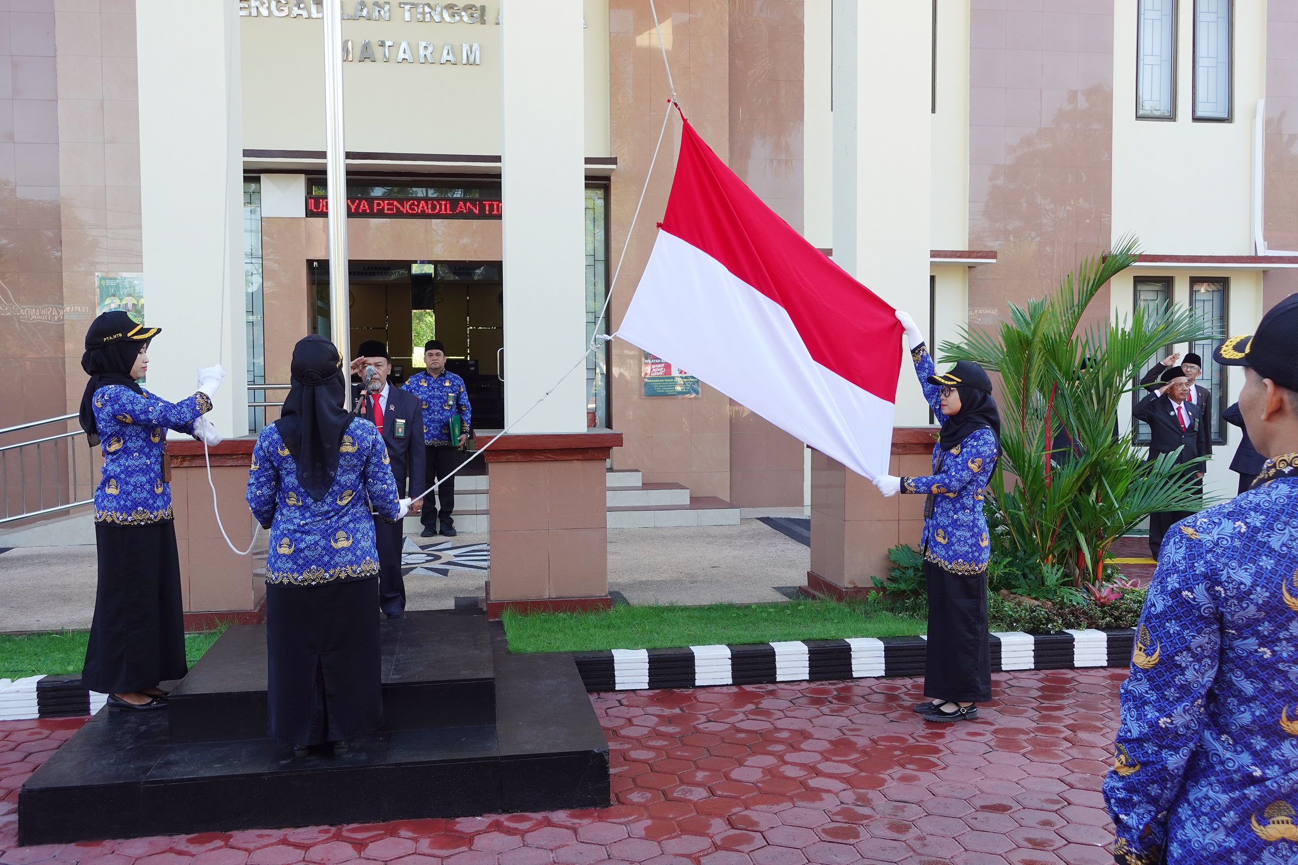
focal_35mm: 32
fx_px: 1154
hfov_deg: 58.7
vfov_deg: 41.1
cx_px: 649
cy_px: 432
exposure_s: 1/80
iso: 125
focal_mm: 12.27
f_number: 4.5
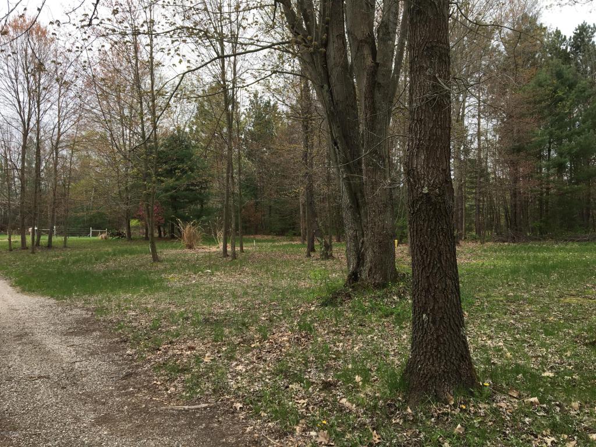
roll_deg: +0.1
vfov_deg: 48.2
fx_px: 499
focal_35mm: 29
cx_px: 298
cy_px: 224
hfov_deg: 61.7
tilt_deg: +0.8
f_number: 2.2
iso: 25
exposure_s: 1/545
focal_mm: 4.15
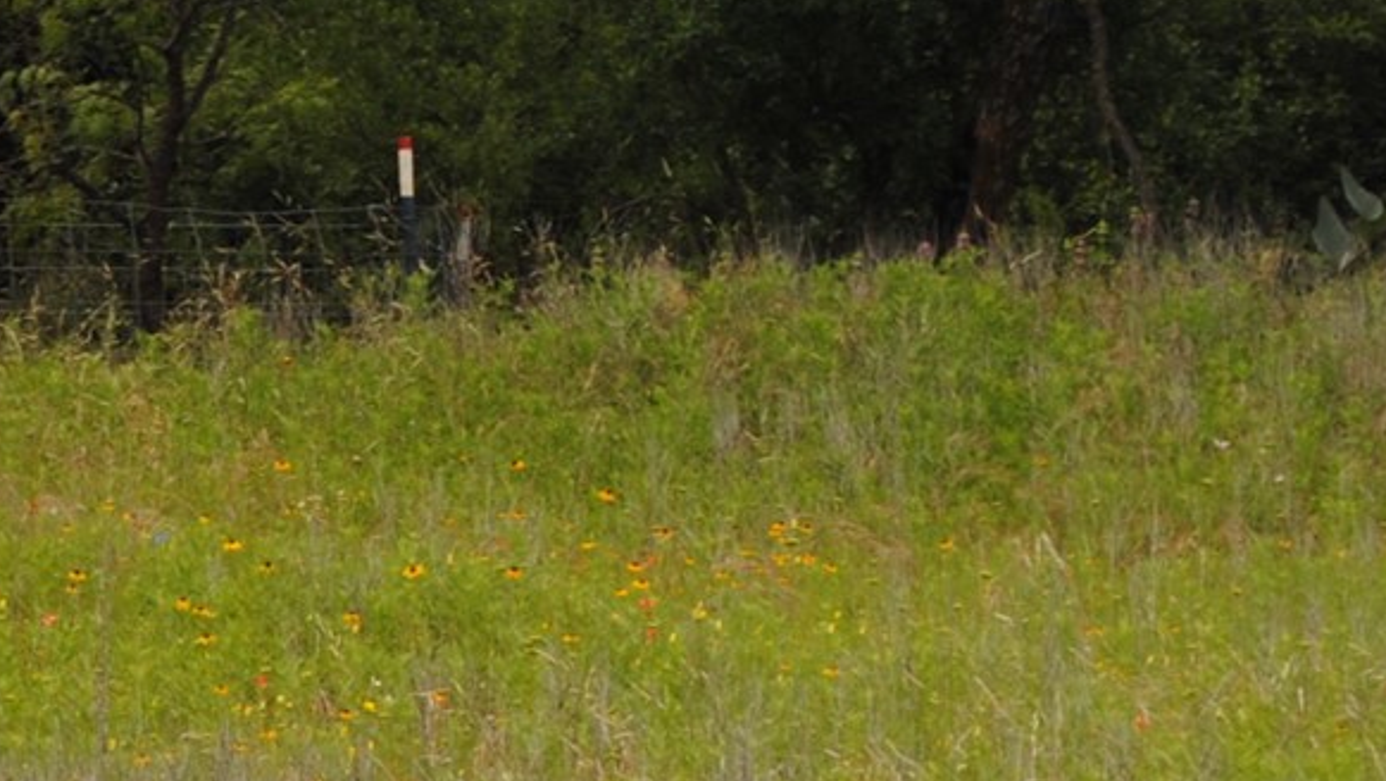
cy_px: 379
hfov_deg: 6.6
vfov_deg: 3.8
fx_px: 11838
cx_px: -963
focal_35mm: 322
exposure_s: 1/250
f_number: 8
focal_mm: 55
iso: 100
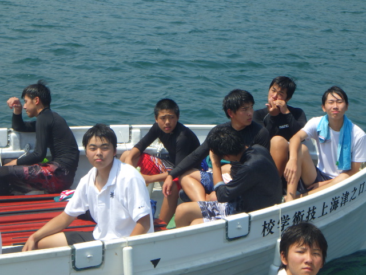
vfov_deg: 19.1
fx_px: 814
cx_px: 183
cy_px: 138
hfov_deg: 25.3
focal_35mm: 77
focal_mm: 13.7
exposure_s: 1/500
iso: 125
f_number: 5.8
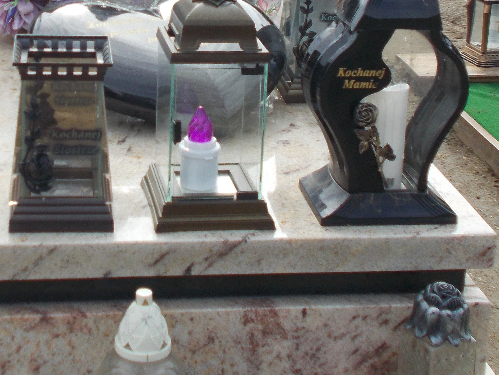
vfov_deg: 16.2
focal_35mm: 88
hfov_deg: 22.1
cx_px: 128
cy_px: -54
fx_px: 1269
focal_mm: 6
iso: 80
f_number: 9.2
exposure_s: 1/100
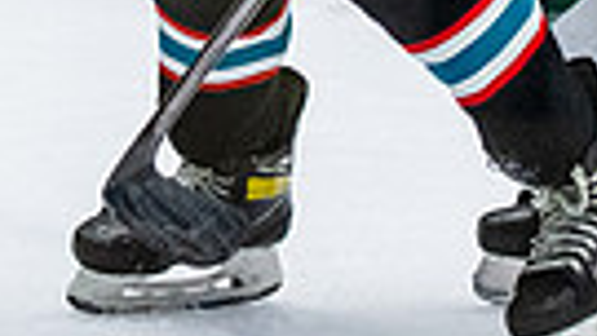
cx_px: 196
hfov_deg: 3.3
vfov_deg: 1.8
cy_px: -432
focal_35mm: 664
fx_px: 10513
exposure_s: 1/640
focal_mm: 78
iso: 1800
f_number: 2.8
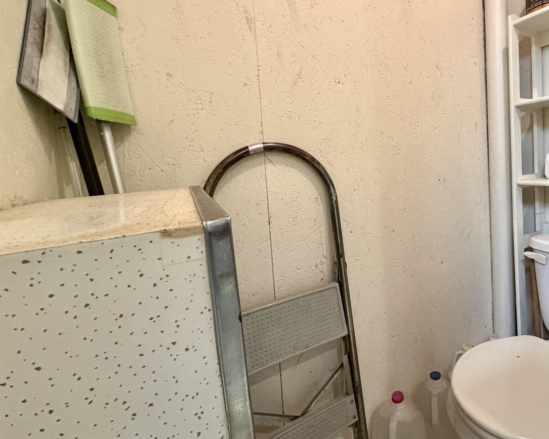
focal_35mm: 20
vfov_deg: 67.6
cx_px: 401
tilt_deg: -3.2
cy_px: 180
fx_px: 325
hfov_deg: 75.5
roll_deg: +2.6
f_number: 2.2
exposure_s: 1/60
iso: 500
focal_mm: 2.22
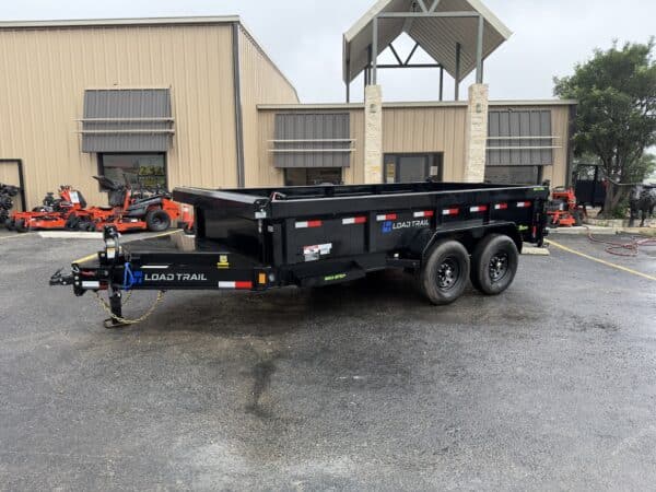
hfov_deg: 71.6
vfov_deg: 56.8
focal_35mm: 24
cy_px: 246
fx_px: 455
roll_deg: +0.2
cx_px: 328
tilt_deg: -8.0
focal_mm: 6.76
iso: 80
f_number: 1.78
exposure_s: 1/304
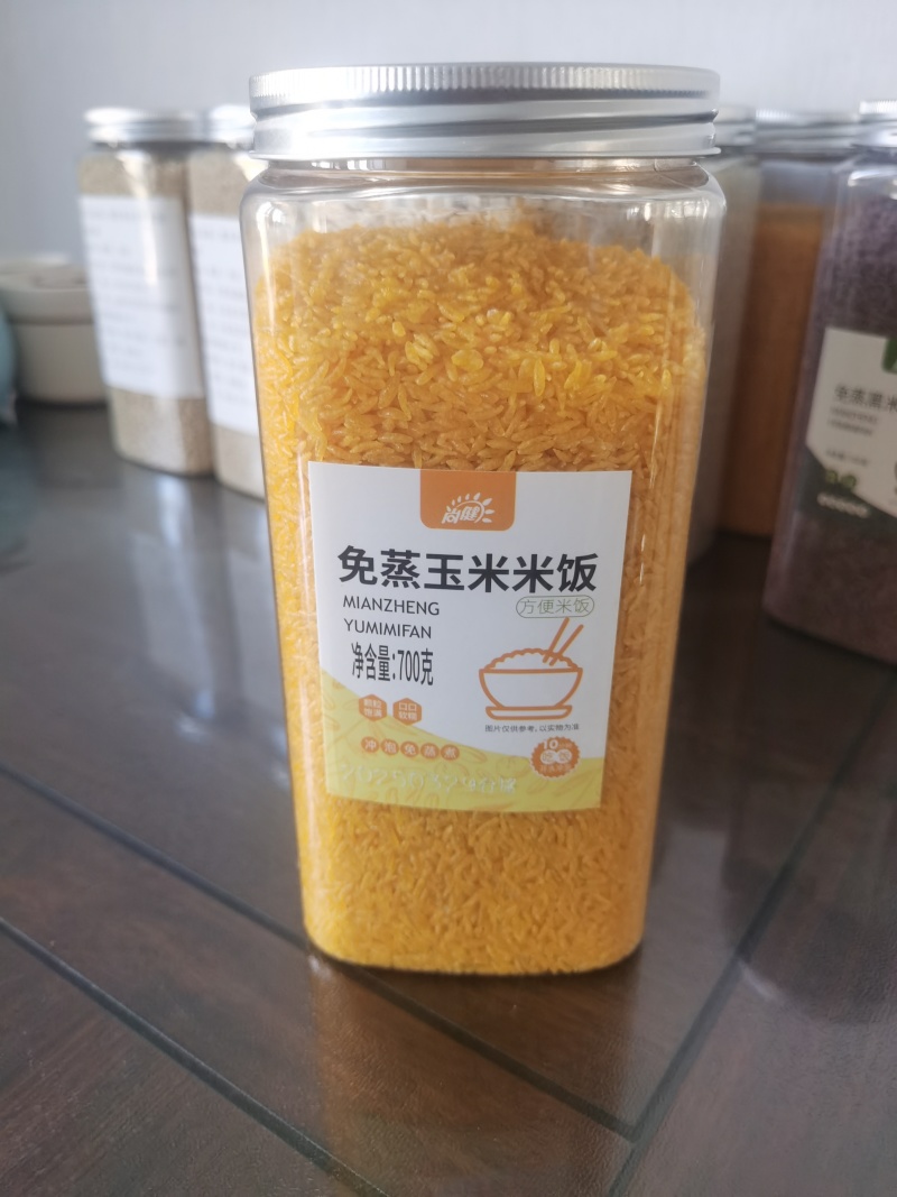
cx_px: 448
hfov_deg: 51.3
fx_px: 933
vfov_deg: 65.3
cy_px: 598
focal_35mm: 27
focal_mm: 5.58
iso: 200
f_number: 1.8
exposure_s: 1/50
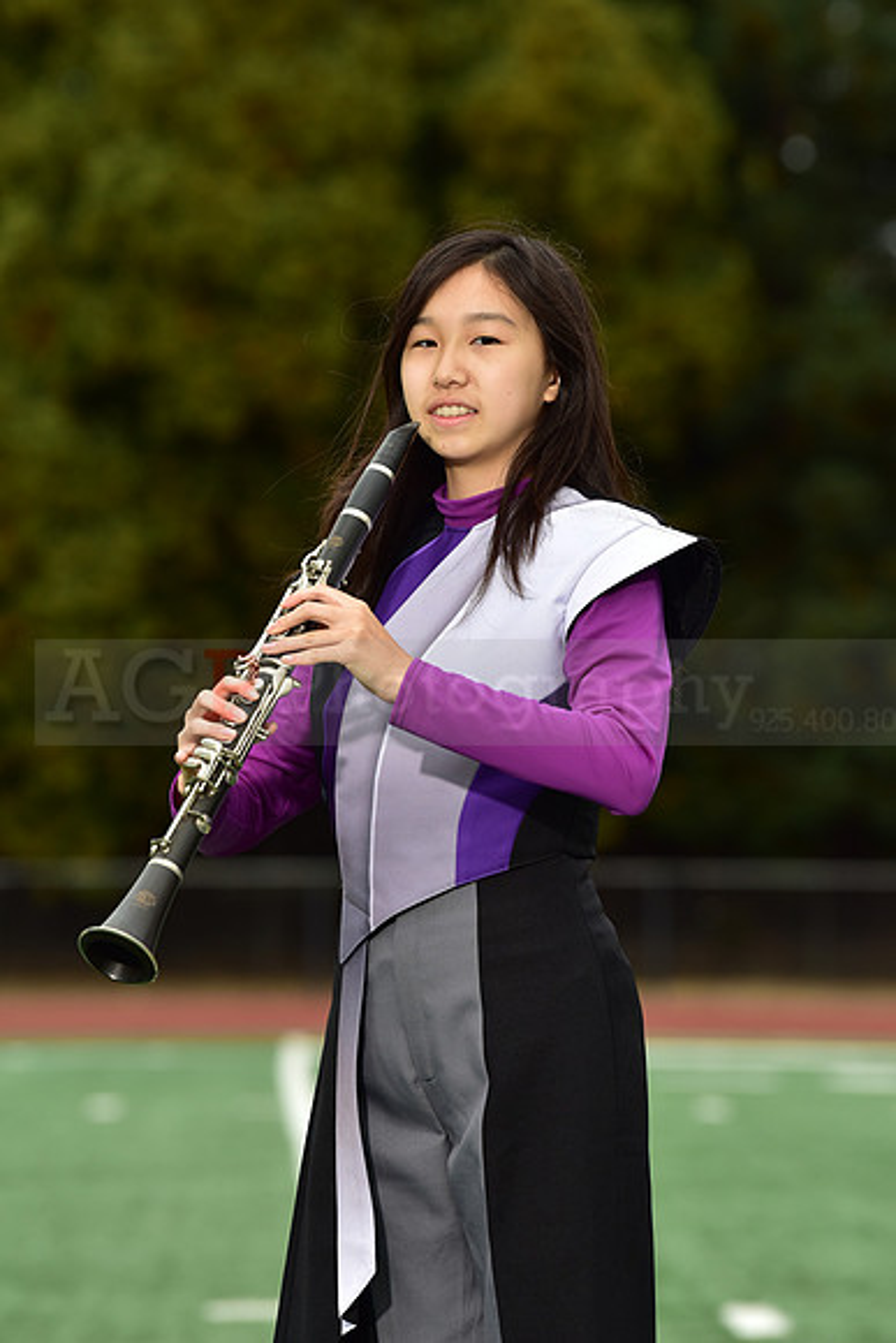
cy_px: 672
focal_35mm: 200
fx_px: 7462
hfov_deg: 6.9
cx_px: 448
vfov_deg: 10.3
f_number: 5.6
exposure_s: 1/250
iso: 500
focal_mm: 200
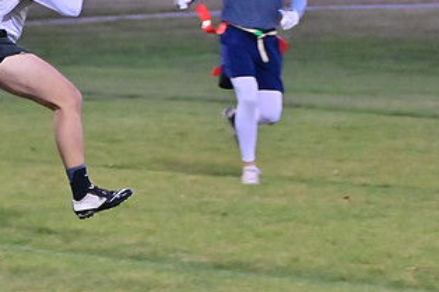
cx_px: 143
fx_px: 4058
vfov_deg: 4.1
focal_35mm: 333
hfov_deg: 6.2
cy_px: 98
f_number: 4
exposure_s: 1/400
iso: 6400
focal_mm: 120
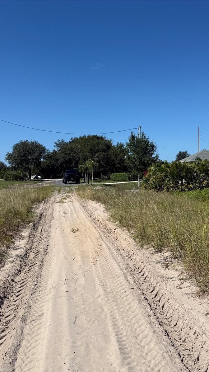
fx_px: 345
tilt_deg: -1.6
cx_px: 161
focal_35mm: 35
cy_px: 186
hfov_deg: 33.0
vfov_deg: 56.6
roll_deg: +1.1
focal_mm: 6.76
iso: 80
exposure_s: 1/6711
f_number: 1.78
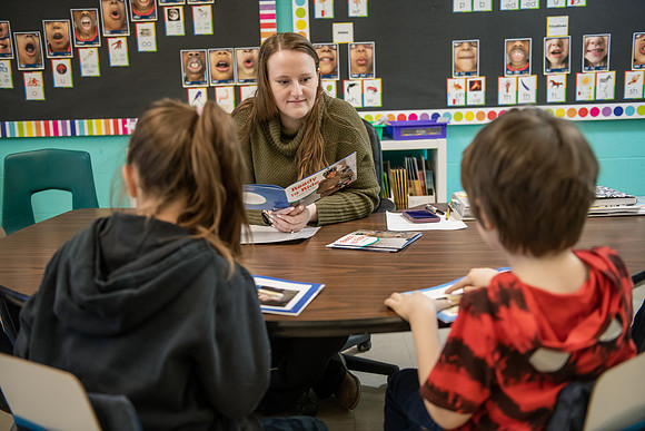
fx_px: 681
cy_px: 216
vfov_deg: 35.1
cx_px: 322
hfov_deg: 50.7
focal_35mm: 38
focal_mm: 38
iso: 1000
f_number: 3.2
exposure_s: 1/125
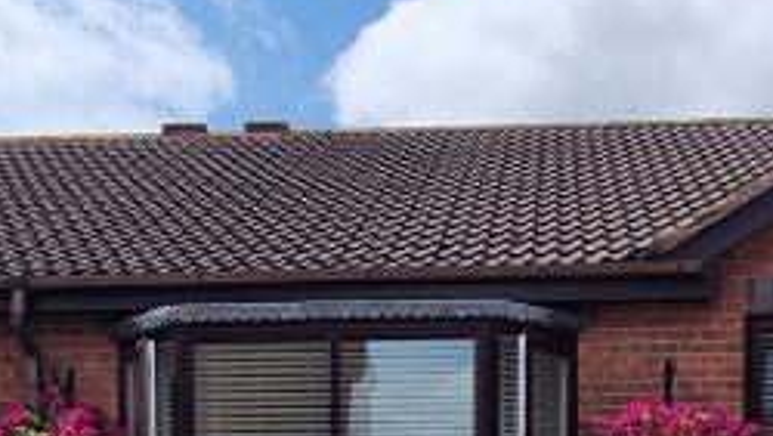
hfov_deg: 35.8
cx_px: 479
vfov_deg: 18.5
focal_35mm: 58
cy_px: 649
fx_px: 1190
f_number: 2.2
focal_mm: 2.2
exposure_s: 1/2288
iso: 50
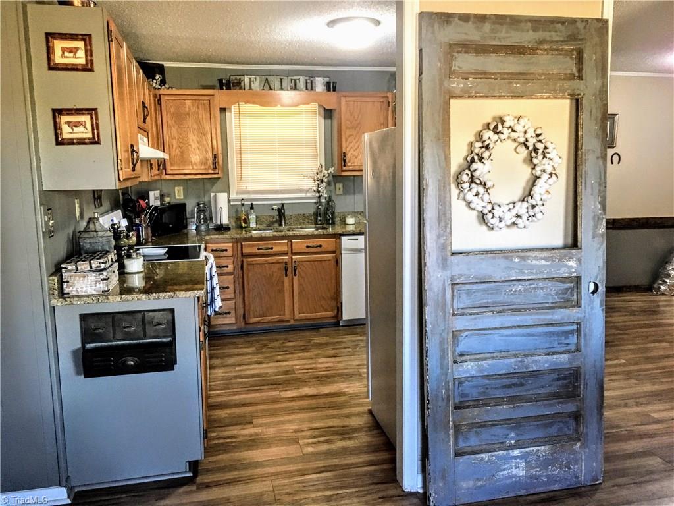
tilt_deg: -7.8
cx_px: 337
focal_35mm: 29
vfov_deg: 48.2
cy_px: 253
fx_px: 565
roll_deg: +1.2
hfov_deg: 61.7
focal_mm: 4.15
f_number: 2.2
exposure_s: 1/30
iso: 125
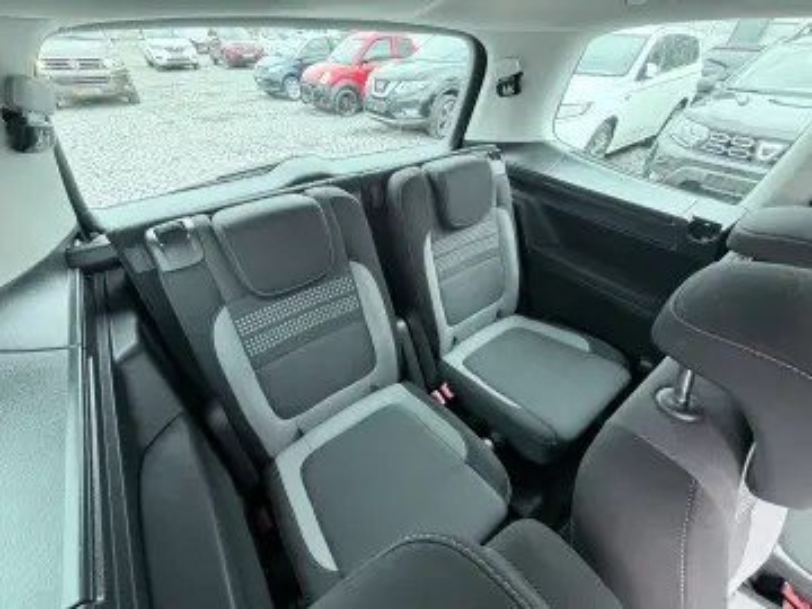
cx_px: 406
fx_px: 328
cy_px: 304
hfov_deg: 102.1
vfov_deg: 85.7
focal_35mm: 14
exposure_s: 1/92
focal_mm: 2.22
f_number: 2.2
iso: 320
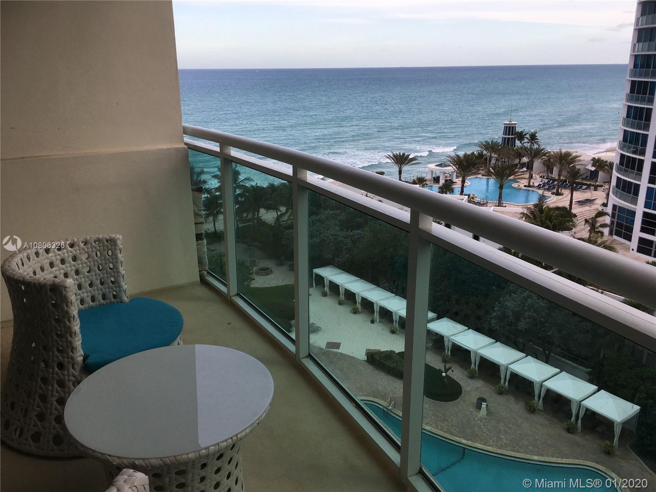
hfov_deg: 61.7
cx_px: 328
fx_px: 550
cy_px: 246
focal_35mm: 29
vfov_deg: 48.2
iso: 25
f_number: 2.2
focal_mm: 4.15
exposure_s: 1/324
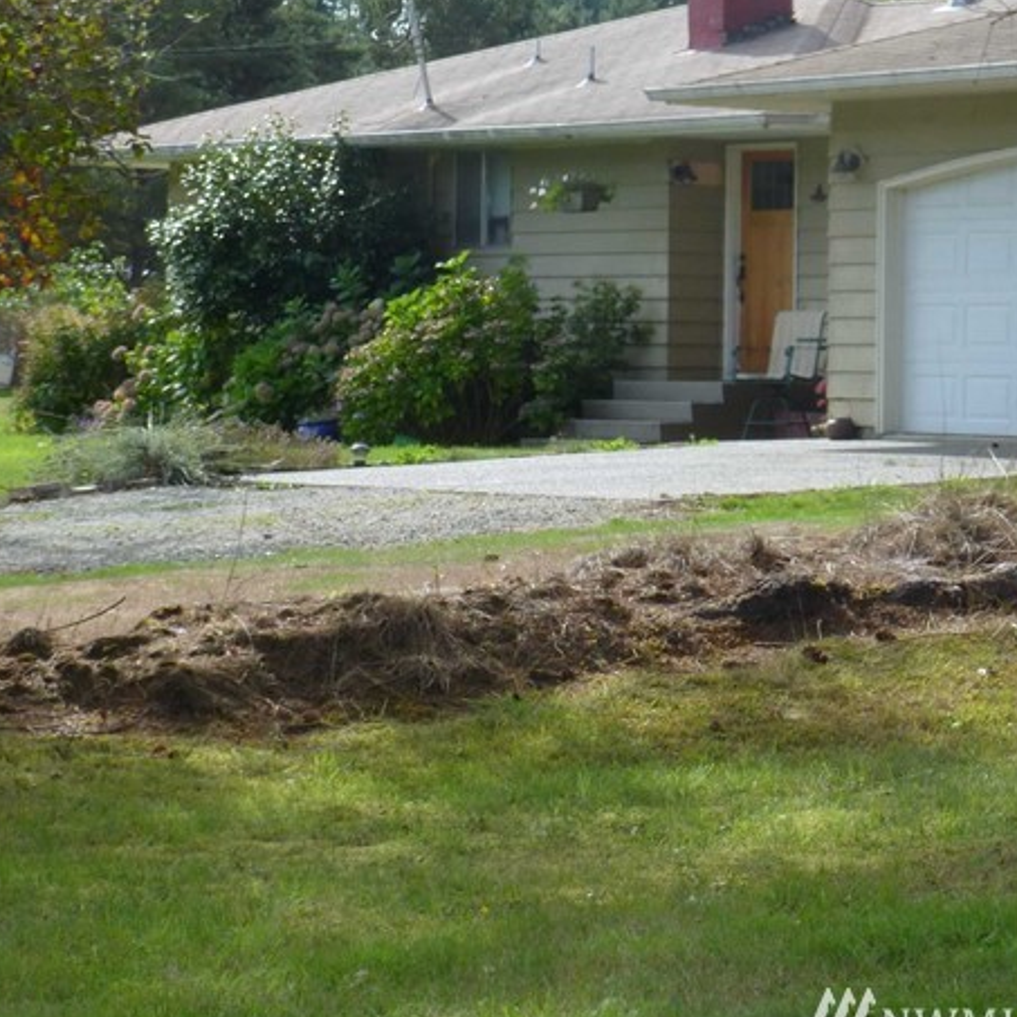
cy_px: 238
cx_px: 934
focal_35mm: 124
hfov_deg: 13.9
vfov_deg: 14.0
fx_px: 4122
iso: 100
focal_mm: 11
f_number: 4.8
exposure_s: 1/250
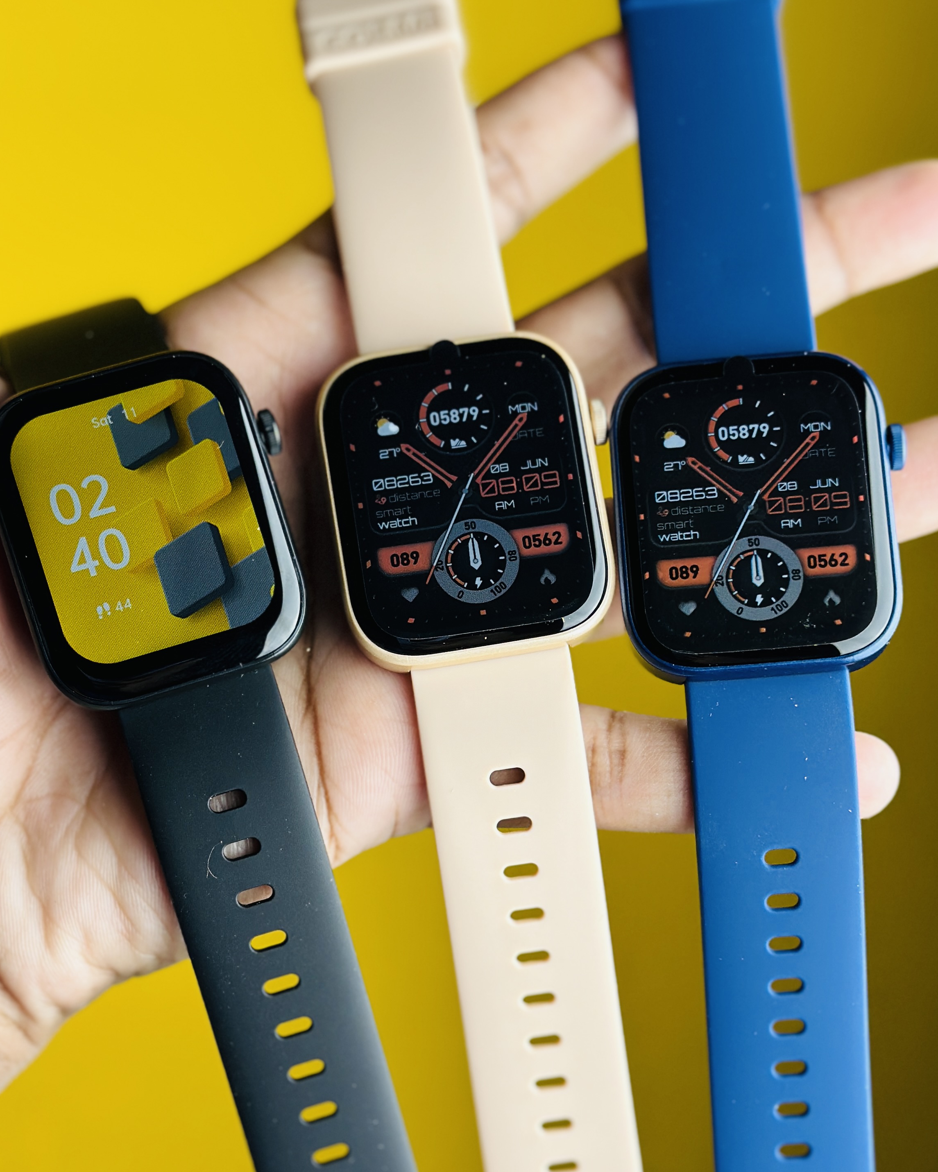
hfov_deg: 23.1
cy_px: 694
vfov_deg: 28.7
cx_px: 446
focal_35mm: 66
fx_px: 2290
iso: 80
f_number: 1.78
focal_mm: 6.86
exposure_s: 1/101
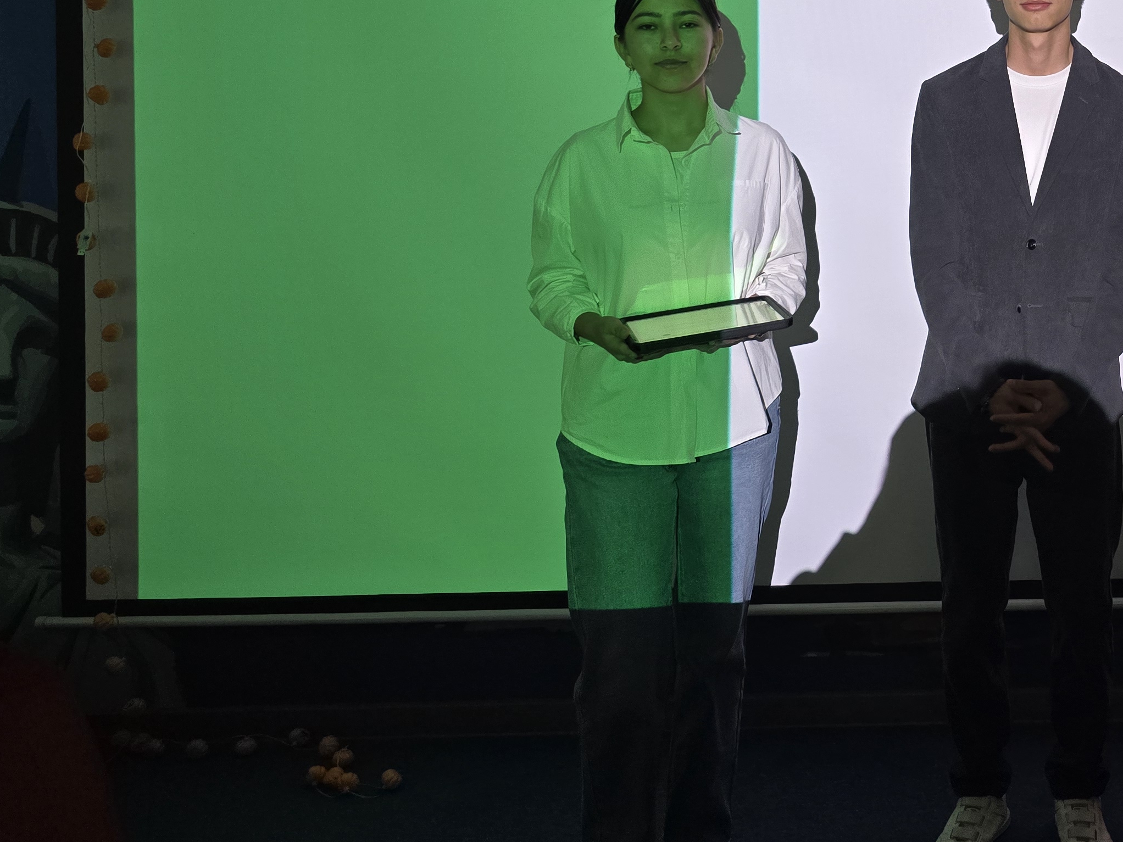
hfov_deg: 38.6
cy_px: 47
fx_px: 1460
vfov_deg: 30.4
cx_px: 1050
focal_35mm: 45
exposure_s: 1/100
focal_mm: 6.3
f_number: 1.7
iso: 250
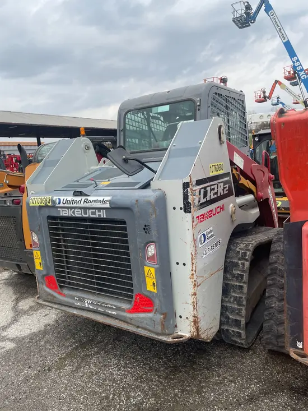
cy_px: 206
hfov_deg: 53.1
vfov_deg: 67.3
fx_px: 308
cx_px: 154
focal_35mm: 26
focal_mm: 4.2
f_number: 1.6
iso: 50
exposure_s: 1/3731
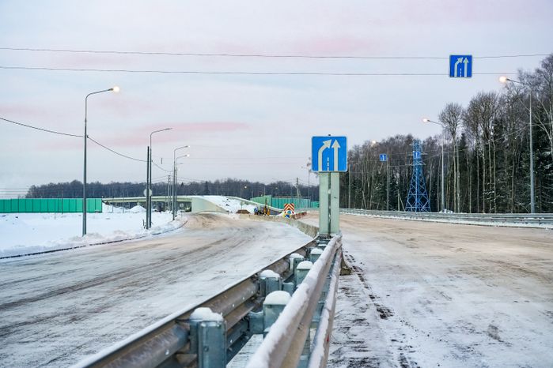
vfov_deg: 28.6
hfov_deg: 41.9
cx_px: 276
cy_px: 184
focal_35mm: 47
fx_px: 722
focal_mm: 47
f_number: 4
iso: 2500
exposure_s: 1/250
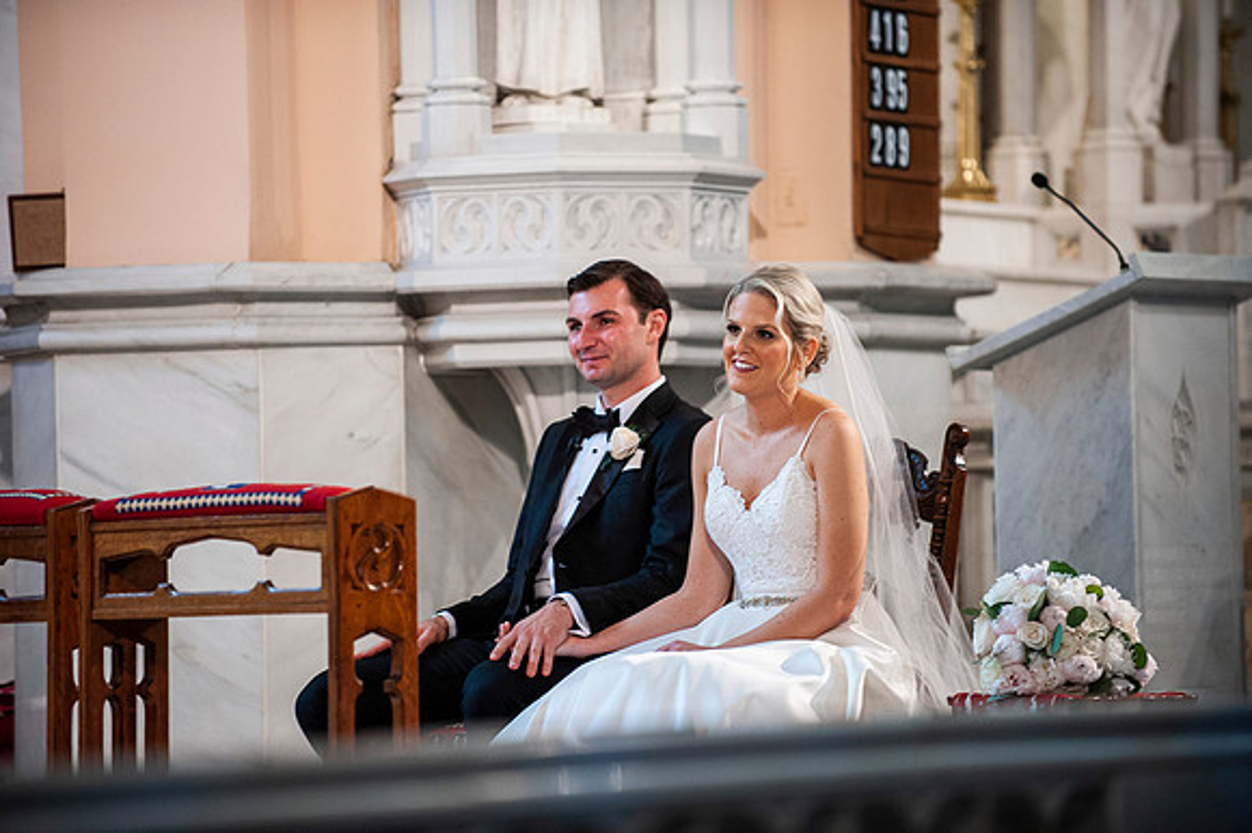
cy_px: 416
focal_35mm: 200
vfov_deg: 6.9
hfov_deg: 10.3
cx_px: 626
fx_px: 6951
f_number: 2.8
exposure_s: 1/100
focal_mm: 200
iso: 1600
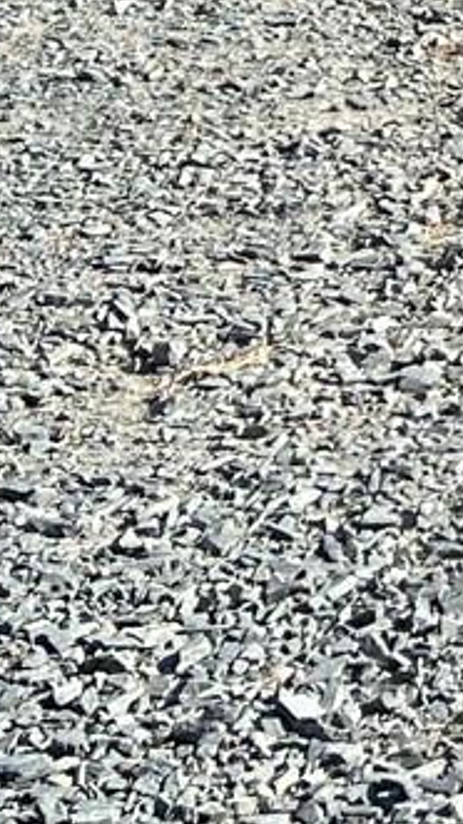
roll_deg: +1.7
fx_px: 3822
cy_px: -418
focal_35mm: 175
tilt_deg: -6.2
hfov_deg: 6.3
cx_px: 1436
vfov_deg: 11.8
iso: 50
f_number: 1.5
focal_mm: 5.7
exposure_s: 1/2994
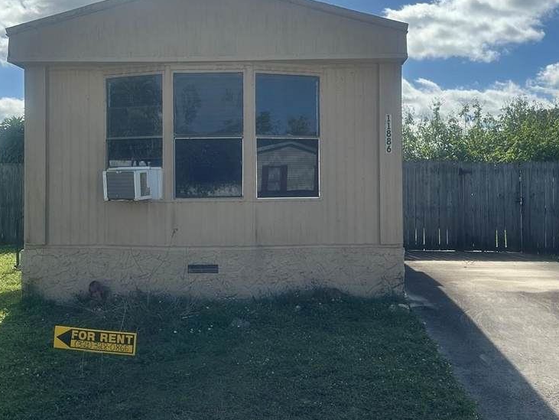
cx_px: 275
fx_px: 679
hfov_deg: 44.8
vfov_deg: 34.3
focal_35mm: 42
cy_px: 181
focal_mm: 6.86
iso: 80
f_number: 1.78
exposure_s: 1/9709
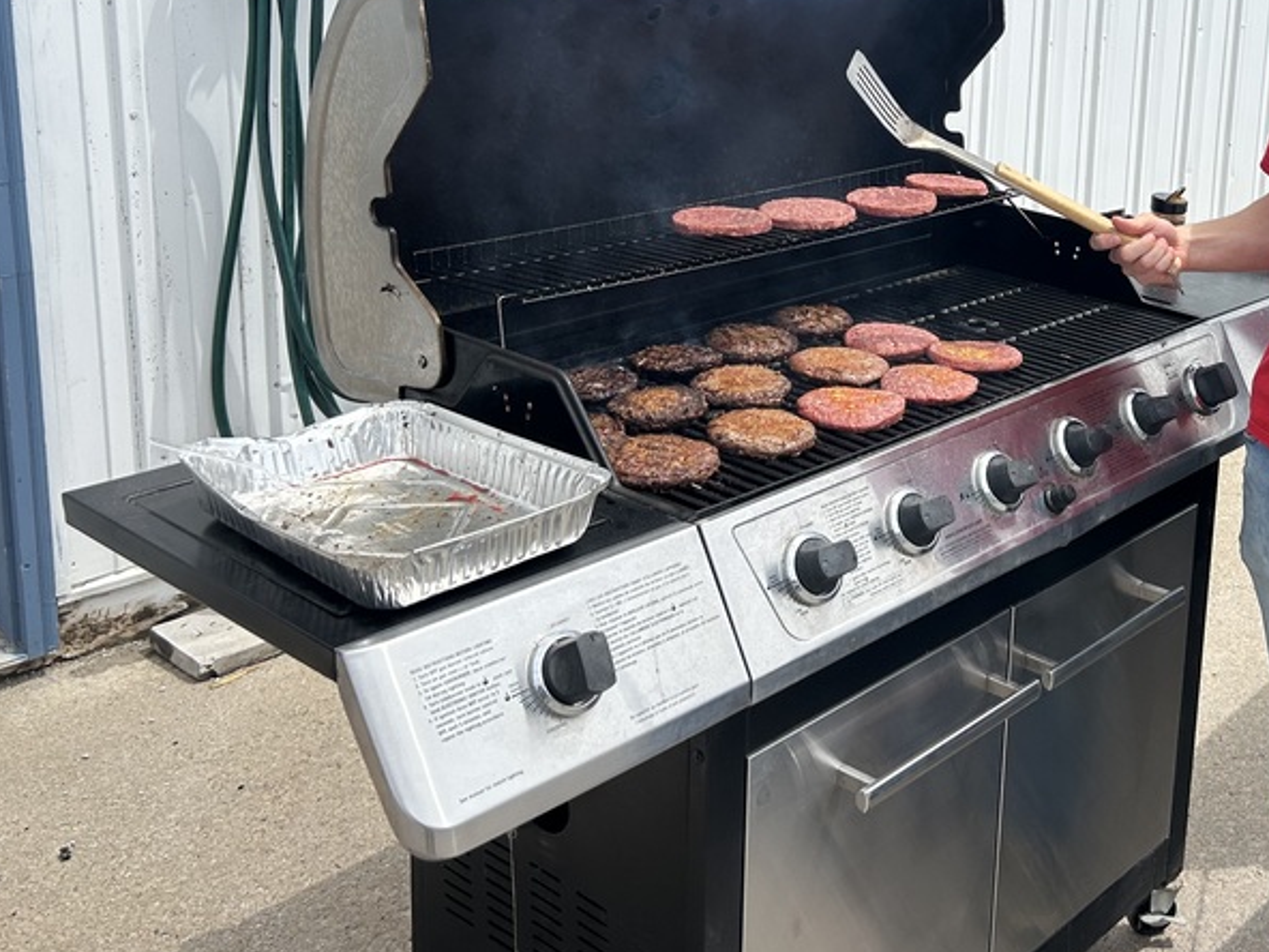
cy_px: 242
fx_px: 1650
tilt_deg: -12.4
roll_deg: -1.7
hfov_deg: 40.3
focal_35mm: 45
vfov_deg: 31.6
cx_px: 1018
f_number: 1.5
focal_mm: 5.7
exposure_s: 1/5587
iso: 50
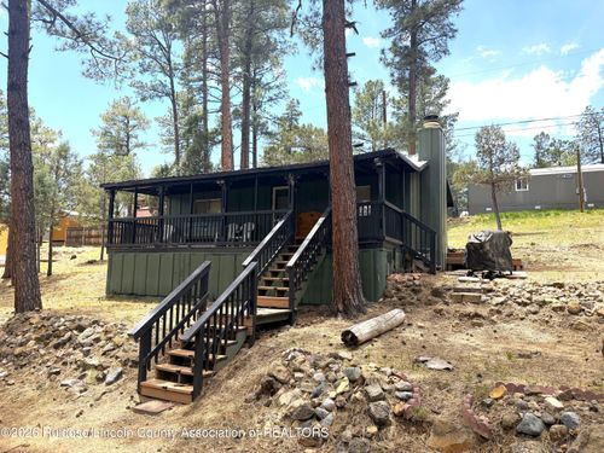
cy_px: 226
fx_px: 419
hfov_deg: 71.6
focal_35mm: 24
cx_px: 302
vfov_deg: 56.8
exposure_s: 1/2169
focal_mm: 6.76
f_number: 1.78
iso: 100
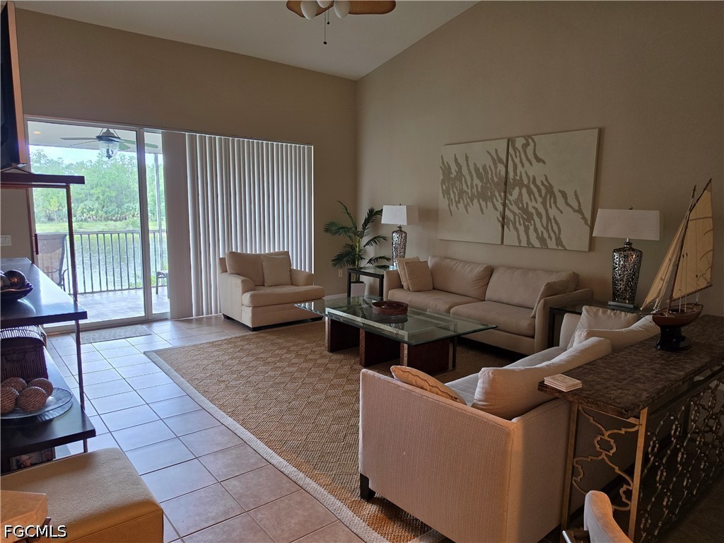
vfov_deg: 58.9
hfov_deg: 73.9
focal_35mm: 23
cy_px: 272
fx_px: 481
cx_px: 362
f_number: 1.4
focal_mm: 6.5
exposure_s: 1/120
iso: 160
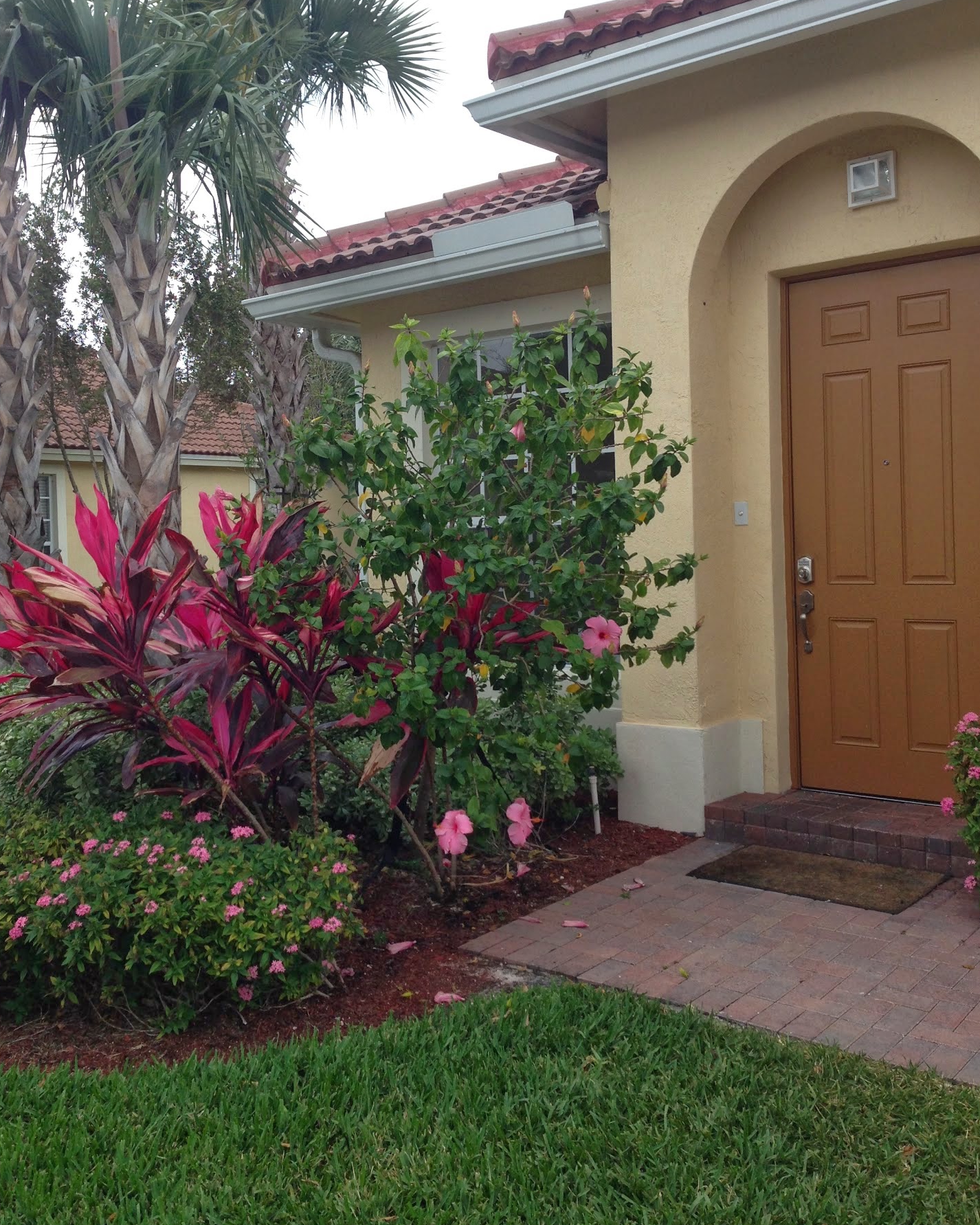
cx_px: 463
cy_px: 542
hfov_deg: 40.1
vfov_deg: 49.0
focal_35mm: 37
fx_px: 1342
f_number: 2.4
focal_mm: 4.12
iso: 50
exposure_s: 1/645
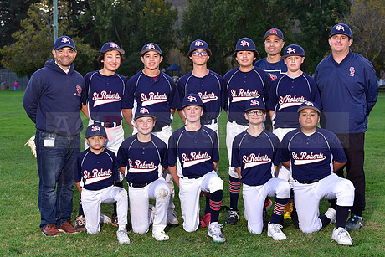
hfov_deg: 31.9
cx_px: 187
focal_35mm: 63
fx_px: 674
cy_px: 123
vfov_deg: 21.6
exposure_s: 1/250
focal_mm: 50
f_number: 5
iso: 320
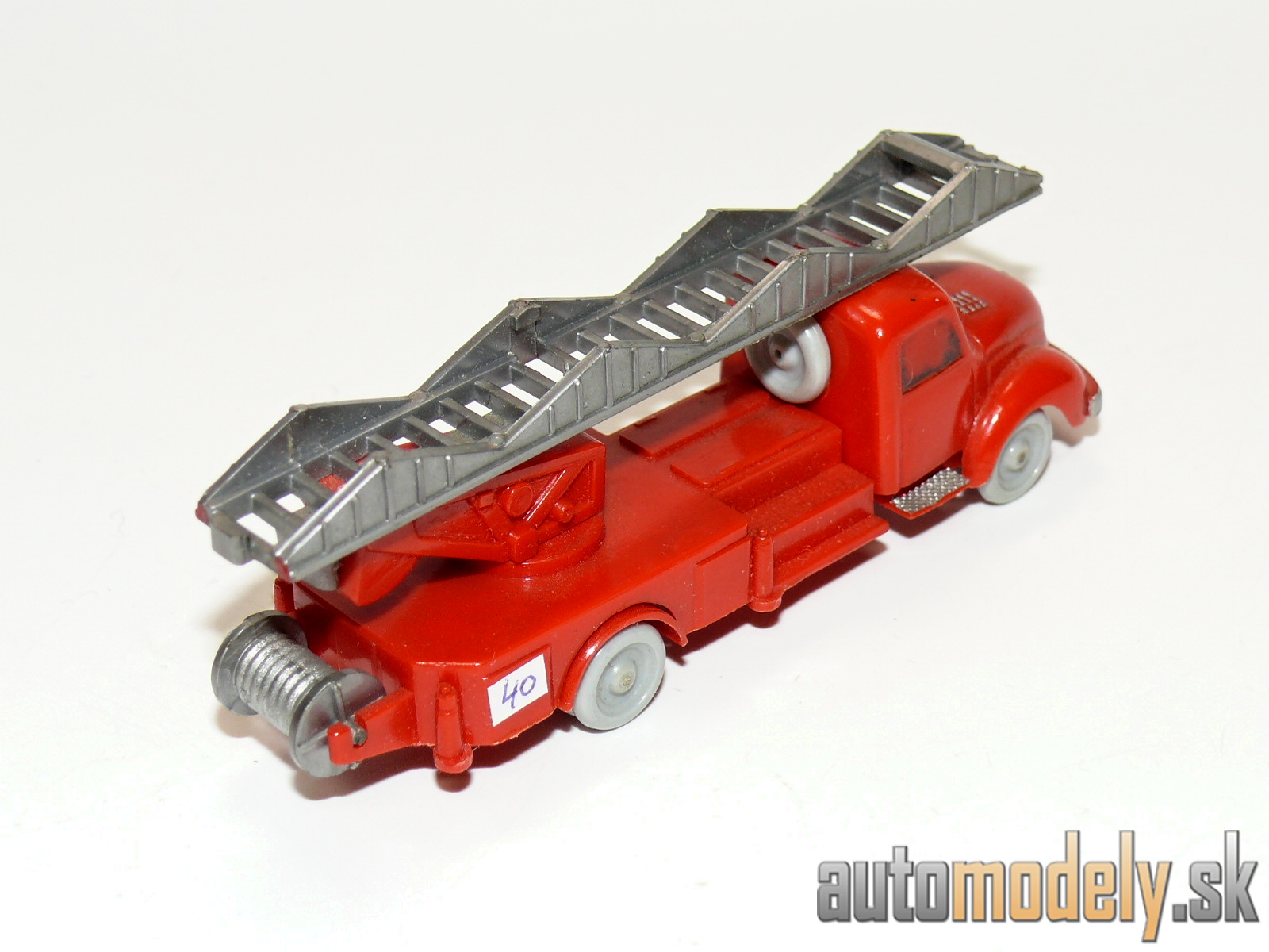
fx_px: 2786
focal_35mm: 76
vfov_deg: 19.4
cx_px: 634
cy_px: 476
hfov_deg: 25.7
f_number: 4
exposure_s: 1/30
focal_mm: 11.6
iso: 100
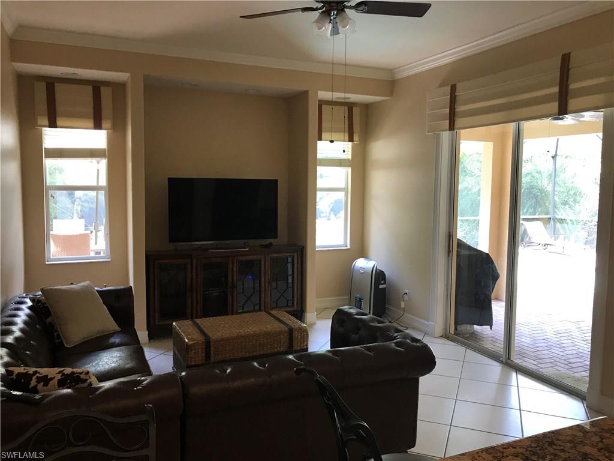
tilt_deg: -4.6
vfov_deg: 49.7
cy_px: 230
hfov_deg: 63.4
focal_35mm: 28
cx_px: 307
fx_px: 497
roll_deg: +0.9
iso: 32
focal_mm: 3.99
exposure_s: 1/30
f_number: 1.8
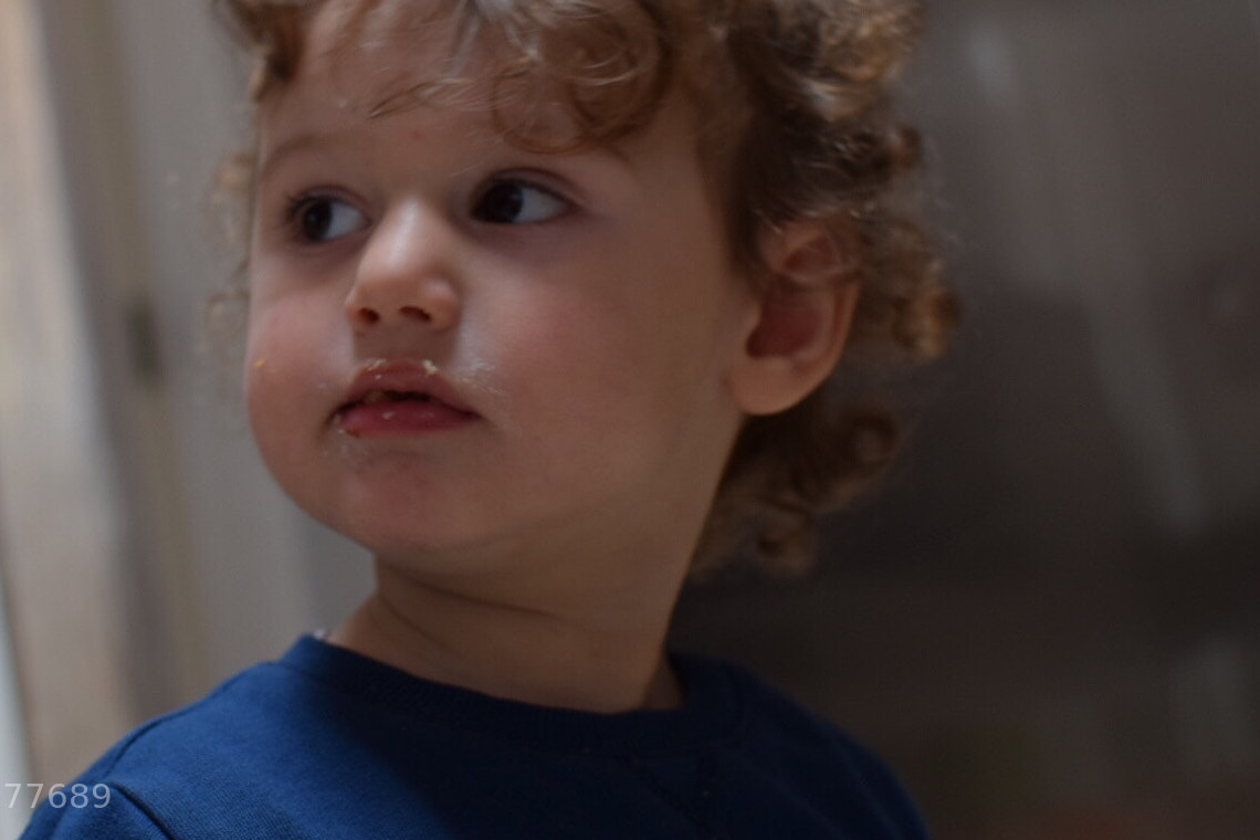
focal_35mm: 74
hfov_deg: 27.3
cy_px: 293
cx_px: 417
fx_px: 2579
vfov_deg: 18.5
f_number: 5
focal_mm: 35
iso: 100
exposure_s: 1/25
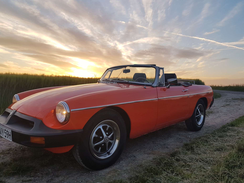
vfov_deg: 51.4
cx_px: 122
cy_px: 89
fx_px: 190
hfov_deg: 65.3
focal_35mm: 27
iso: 40
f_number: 1.7
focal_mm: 4.2
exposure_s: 1/449
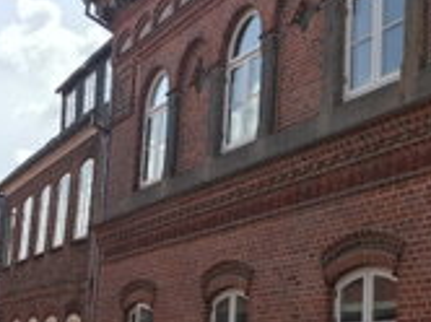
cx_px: 340
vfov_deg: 20.8
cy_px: 234
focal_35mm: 70
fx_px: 870
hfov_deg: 27.3
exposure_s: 1/1068
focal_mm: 4.15
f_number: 2.2
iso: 25
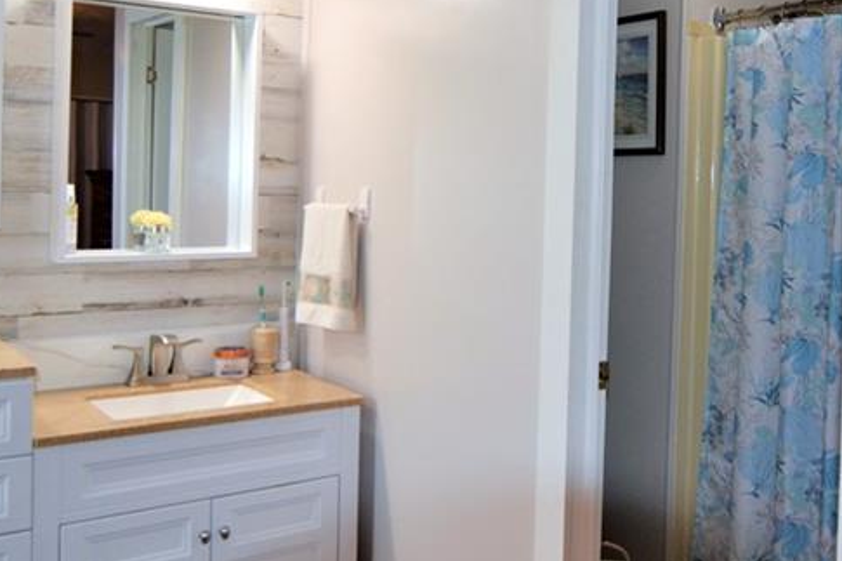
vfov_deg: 34.7
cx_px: 543
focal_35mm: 38
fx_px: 888
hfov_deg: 50.0
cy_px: 191
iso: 400
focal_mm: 12
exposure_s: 1/125
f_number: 4
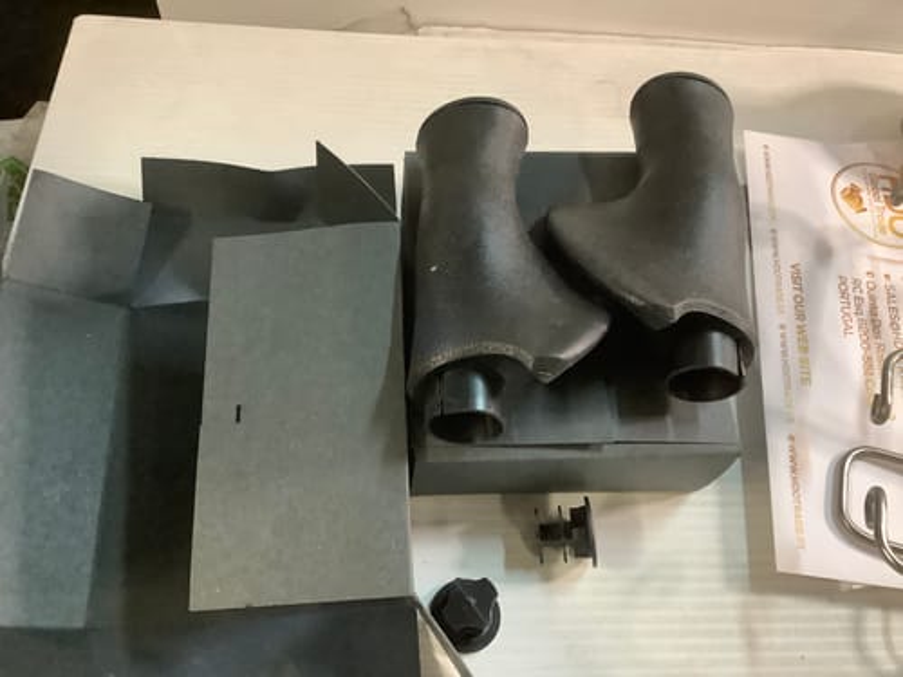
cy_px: 338
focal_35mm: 31
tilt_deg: -60.6
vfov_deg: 45.4
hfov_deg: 58.4
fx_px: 809
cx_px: 452
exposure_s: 1/50
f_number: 2.4
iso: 320
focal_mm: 3.3
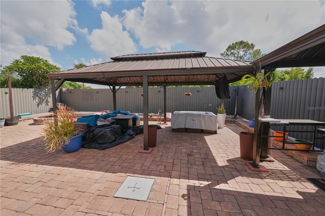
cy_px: 108
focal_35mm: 14
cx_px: 162
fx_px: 126
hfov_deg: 104.3
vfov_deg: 81.2
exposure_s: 1/200
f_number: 7.1
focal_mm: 14
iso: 100
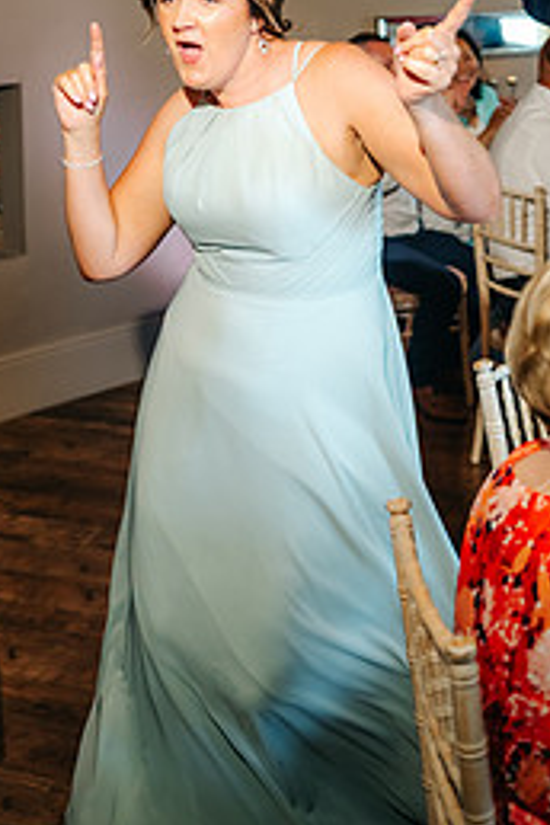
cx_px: 304
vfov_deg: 31.7
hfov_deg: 22.3
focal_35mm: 61
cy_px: 125
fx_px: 1398
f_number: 2.5
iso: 640
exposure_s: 1/200
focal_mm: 35
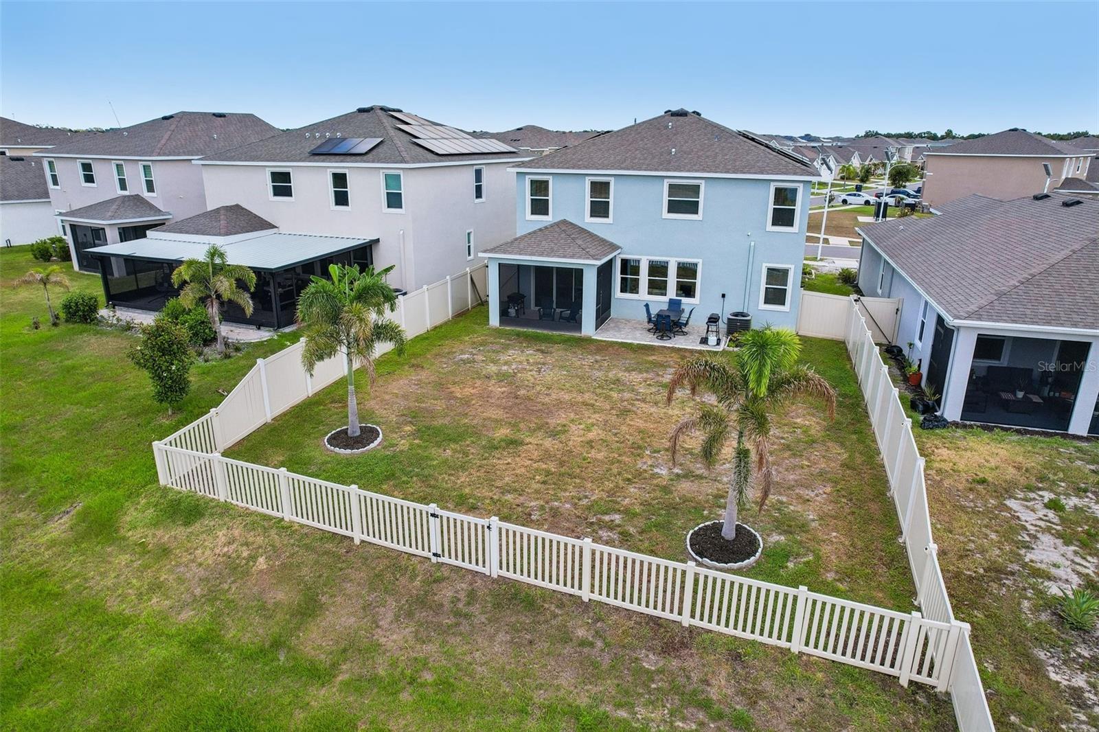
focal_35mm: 22
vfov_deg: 57.2
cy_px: 366
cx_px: 550
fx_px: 671
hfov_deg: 78.6
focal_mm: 8.4
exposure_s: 1/1000
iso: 100
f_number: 2.8
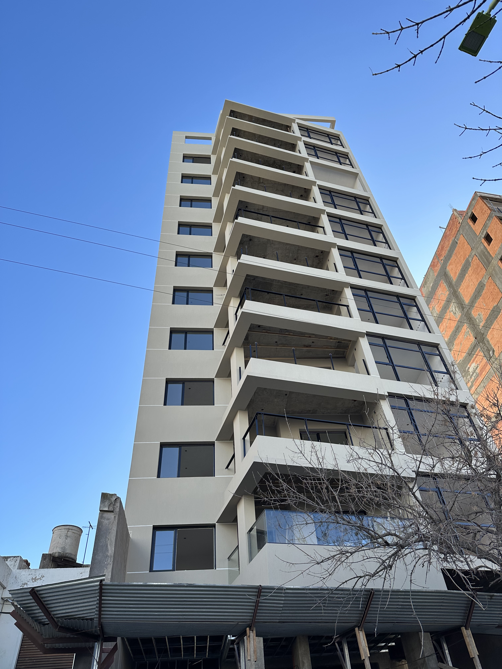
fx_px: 464
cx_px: 251
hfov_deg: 56.8
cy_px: 334
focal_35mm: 24
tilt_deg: +45.1
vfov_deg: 71.6
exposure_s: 1/1692
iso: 80
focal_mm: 6.86
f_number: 1.78
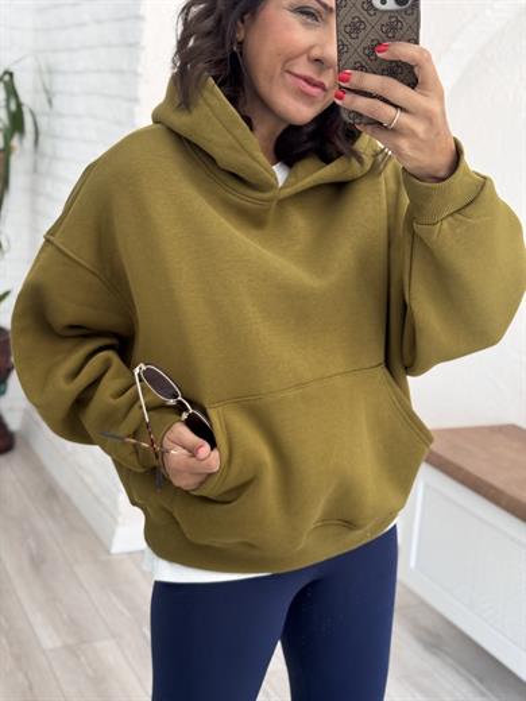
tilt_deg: -26.4
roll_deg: -3.8
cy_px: 350
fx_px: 972
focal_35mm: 48
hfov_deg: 30.3
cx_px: 263
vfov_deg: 39.7
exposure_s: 1/78
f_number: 1.78
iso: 100
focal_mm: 6.76
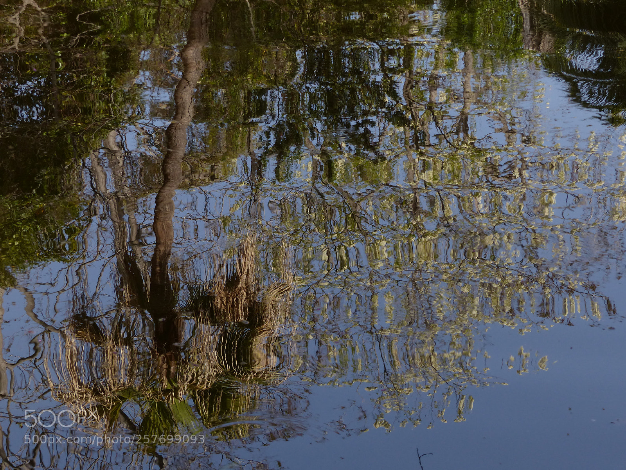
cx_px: 313
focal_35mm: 135
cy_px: 235
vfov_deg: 11.0
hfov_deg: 14.6
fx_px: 2441
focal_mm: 24.3
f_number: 4
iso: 160
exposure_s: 1/320
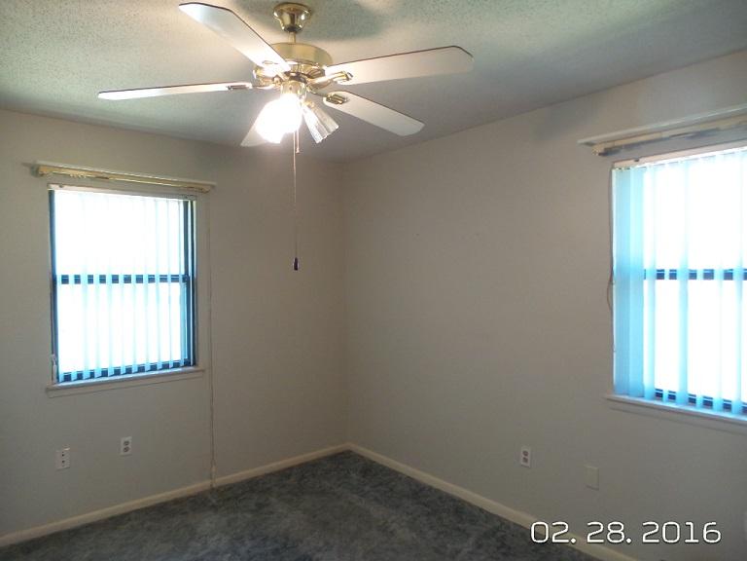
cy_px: 280
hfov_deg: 73.9
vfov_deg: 58.9
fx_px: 496
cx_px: 374
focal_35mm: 23
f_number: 2.8
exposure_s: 1/30
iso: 320
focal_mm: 4.1
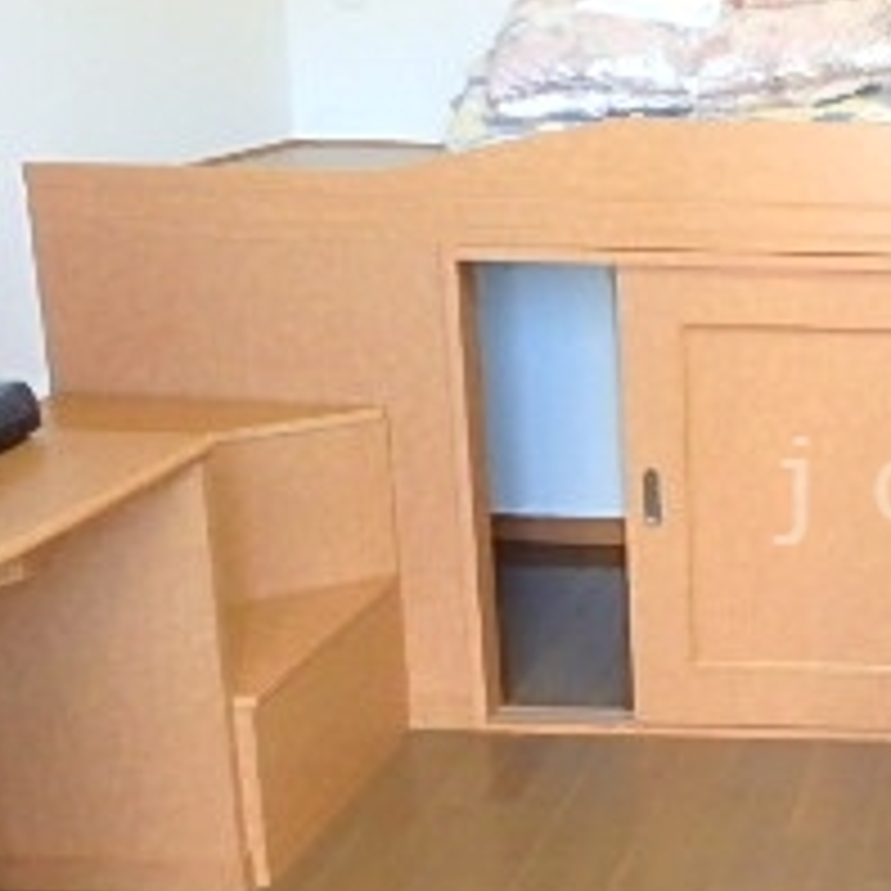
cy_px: 490
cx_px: 1080
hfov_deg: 25.5
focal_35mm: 60
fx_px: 1747
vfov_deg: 28.6
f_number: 3.5
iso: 400
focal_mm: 3.7
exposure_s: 1/30
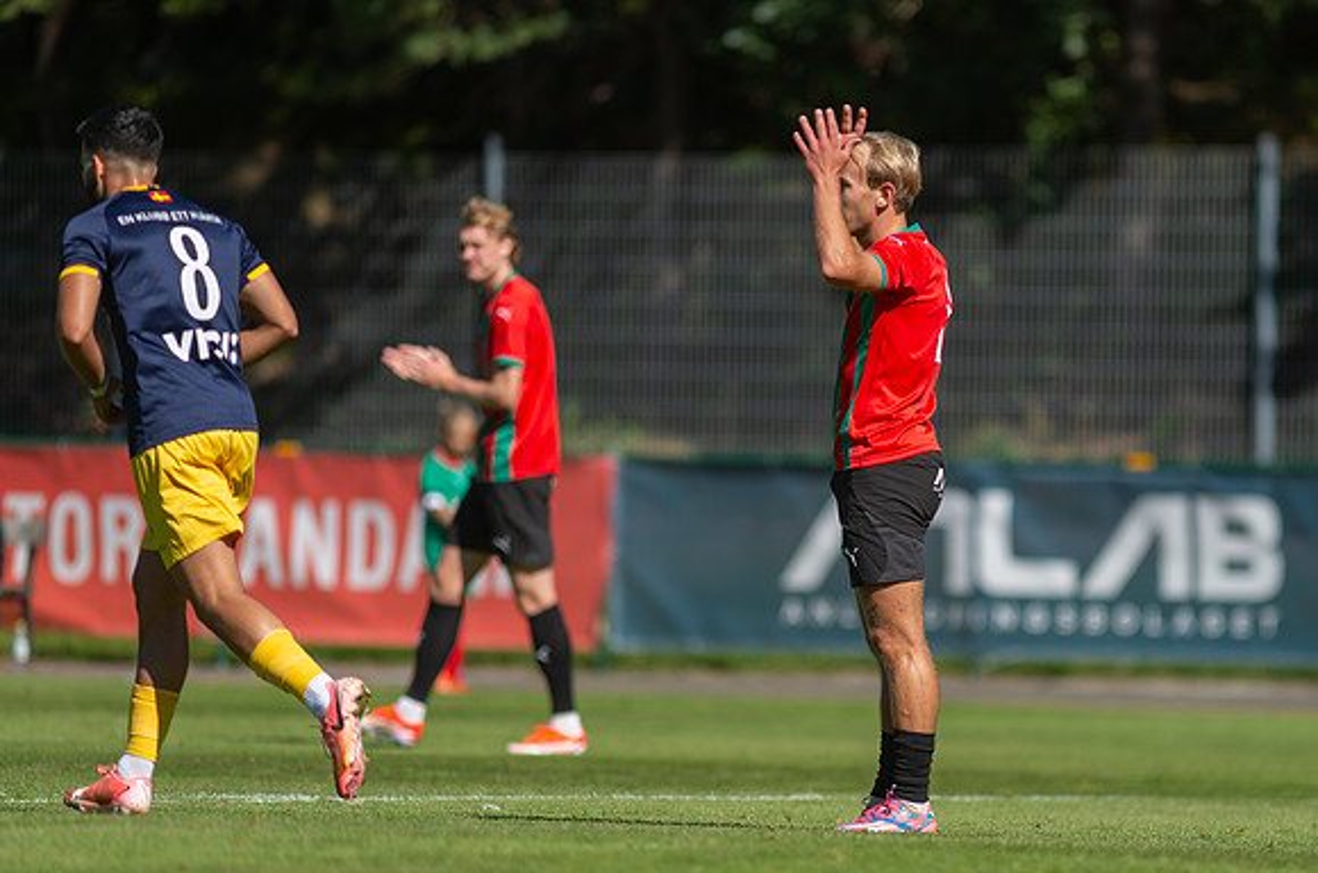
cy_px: 475
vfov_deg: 3.4
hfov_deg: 5.1
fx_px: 14673
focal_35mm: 402
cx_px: 881
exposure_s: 1/1600
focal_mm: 300
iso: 100
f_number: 3.2
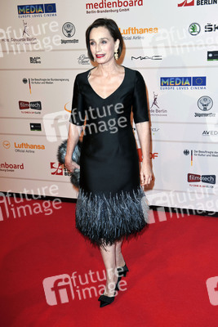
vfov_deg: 41.1
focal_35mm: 48
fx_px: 436
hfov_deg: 28.1
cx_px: 109
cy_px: 164
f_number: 5.6
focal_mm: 48
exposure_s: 1/250
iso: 800
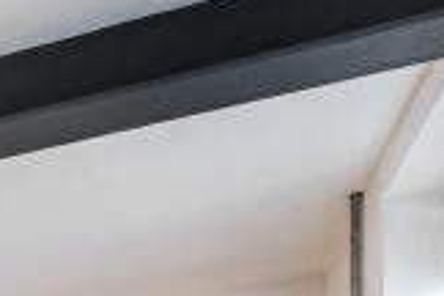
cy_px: 640
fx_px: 1246
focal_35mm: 101
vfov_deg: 11.8
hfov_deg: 12.1
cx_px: -817
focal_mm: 16
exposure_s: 1/6
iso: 320
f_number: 9
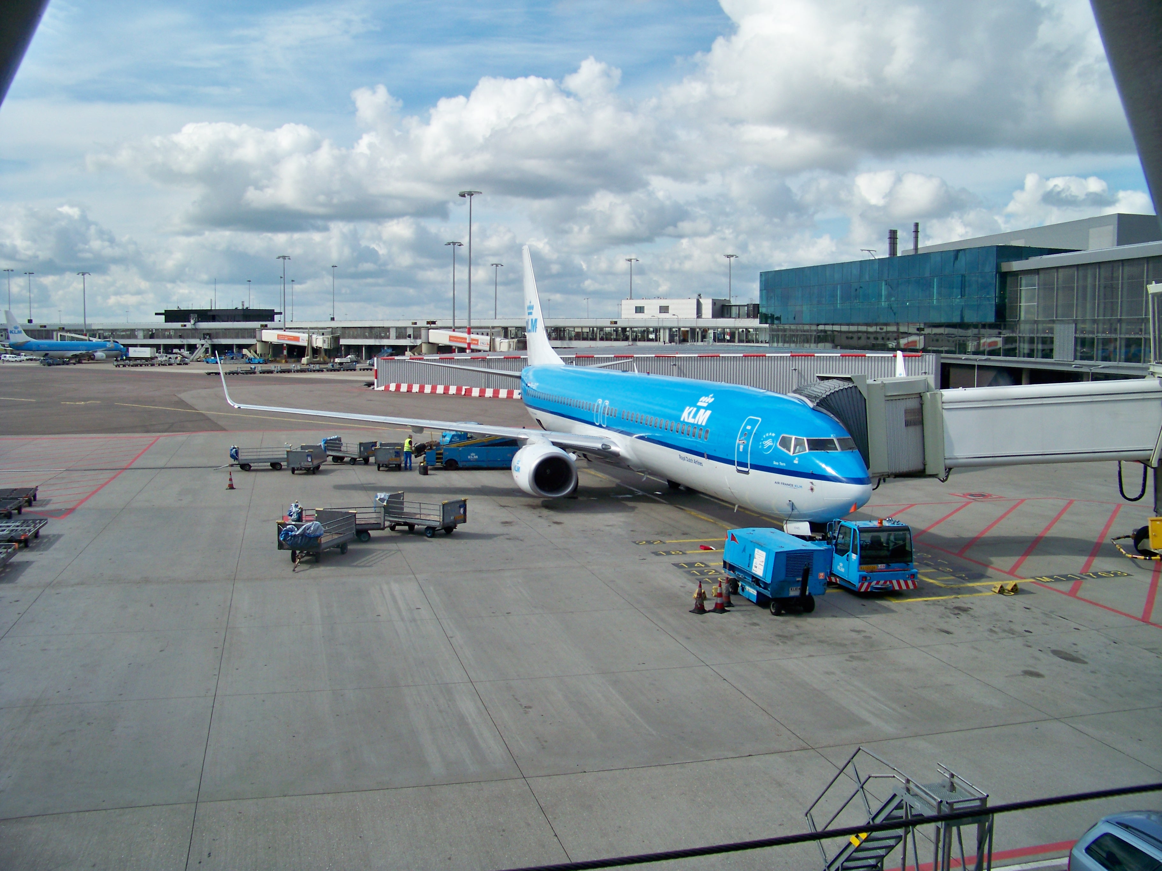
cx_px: 581
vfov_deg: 42.9
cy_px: 436
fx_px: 1108
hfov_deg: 55.4
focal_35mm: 33
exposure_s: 1/1000
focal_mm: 5.85
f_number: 2.8
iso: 80
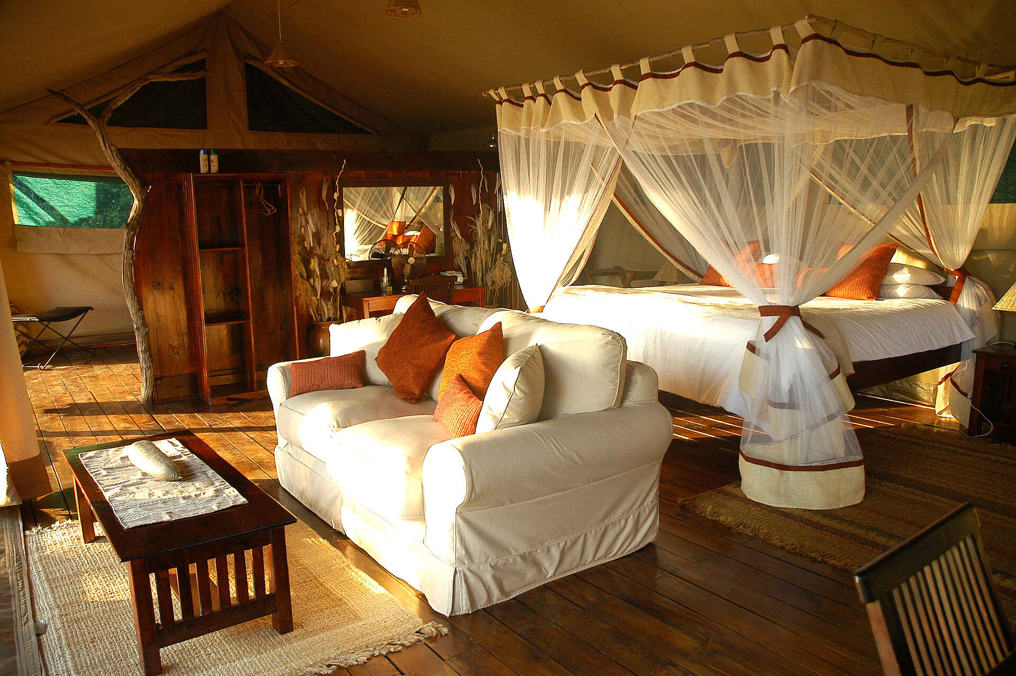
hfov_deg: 67.4
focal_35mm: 27
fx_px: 761
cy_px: 338
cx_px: 508
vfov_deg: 47.9
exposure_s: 1/50
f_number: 3.5
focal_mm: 18
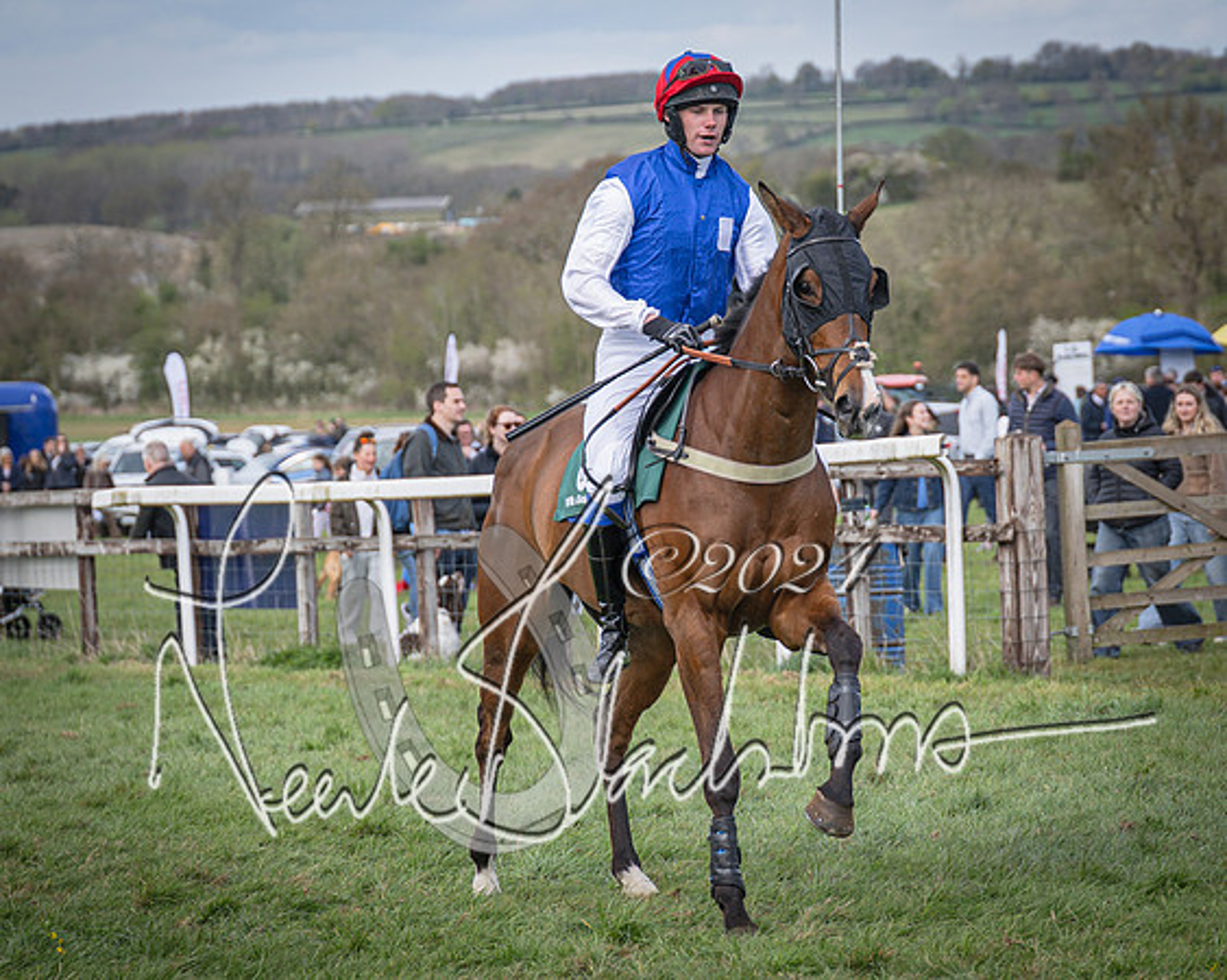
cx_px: 679
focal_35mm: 197
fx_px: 7140
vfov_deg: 7.9
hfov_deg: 9.8
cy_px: 469
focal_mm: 70
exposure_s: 1/1000
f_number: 2.8
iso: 100
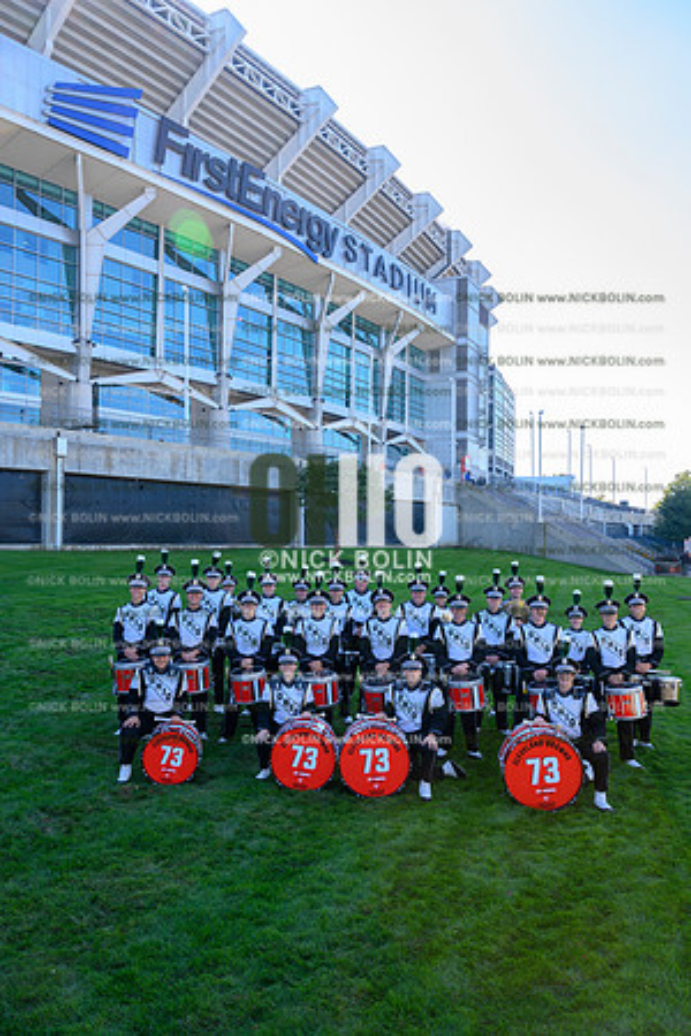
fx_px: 820
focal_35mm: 28
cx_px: 346
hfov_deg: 45.7
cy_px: 518
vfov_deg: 64.6
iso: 800
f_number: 8
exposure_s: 1/320
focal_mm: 28.5
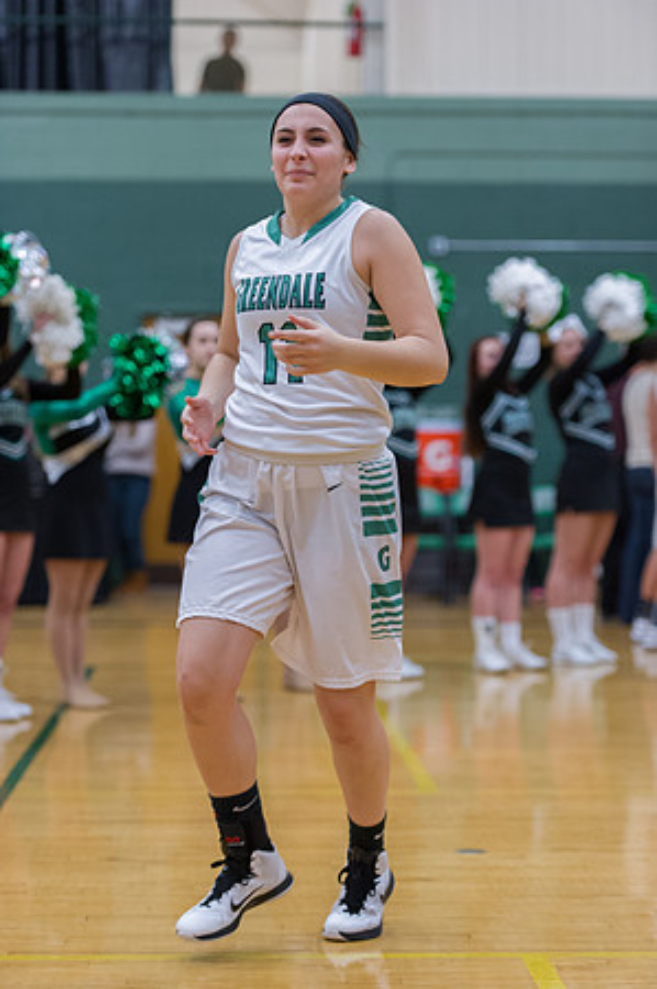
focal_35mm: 95
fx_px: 2606
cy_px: 494
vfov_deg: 21.5
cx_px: 328
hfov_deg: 14.4
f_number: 2.8
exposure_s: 1/500
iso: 5000
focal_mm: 95
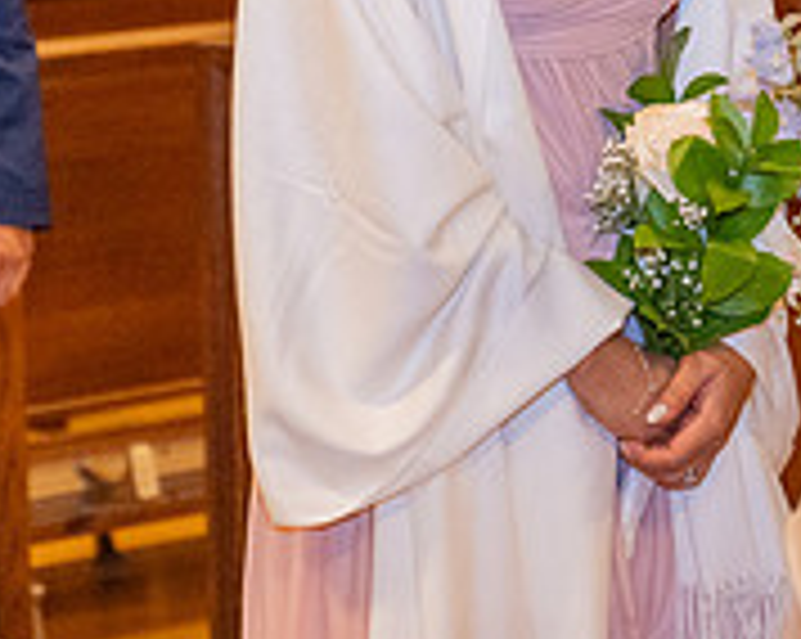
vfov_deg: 7.2
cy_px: -155
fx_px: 5068
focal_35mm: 214
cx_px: 477
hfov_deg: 9.0
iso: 2000
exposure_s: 1/200
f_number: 3.5
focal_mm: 70
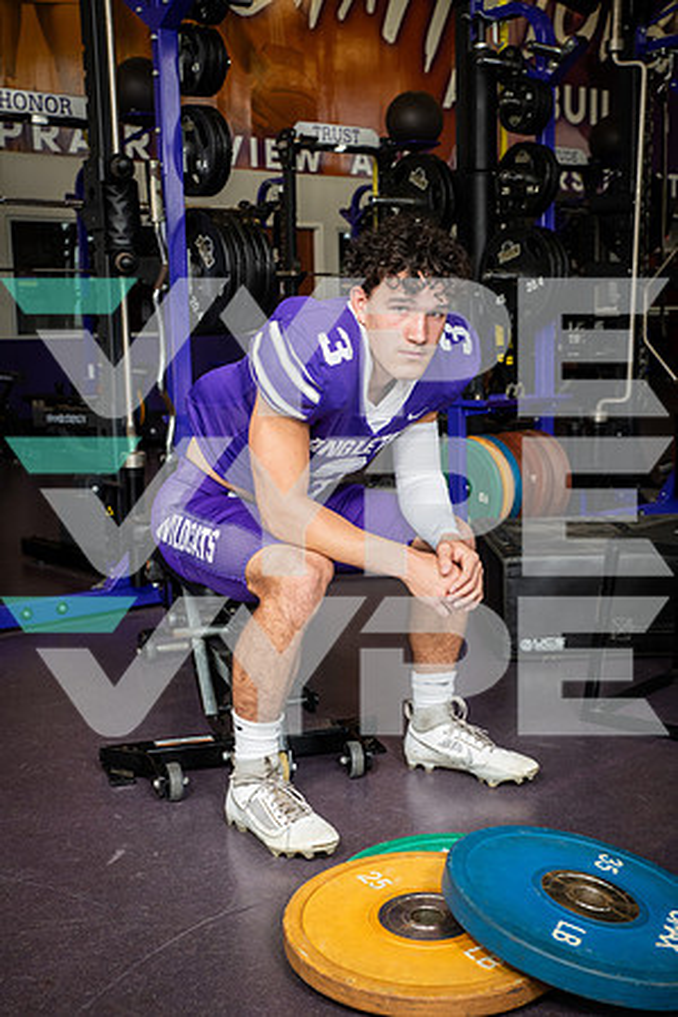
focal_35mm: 46
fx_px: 1299
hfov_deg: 29.2
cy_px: 508
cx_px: 339
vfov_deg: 42.7
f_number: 7.1
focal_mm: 46
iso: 800
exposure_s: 1/250
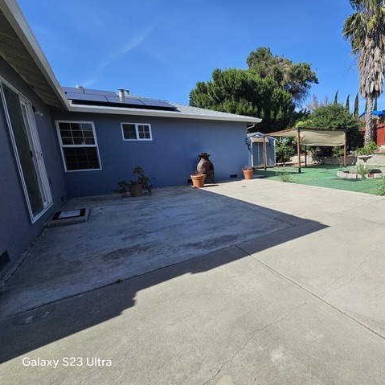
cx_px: 265
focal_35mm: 16
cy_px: 191
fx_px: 201
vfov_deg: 87.4
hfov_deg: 83.6
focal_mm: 2.2
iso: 50
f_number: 2.2
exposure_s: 1/2579
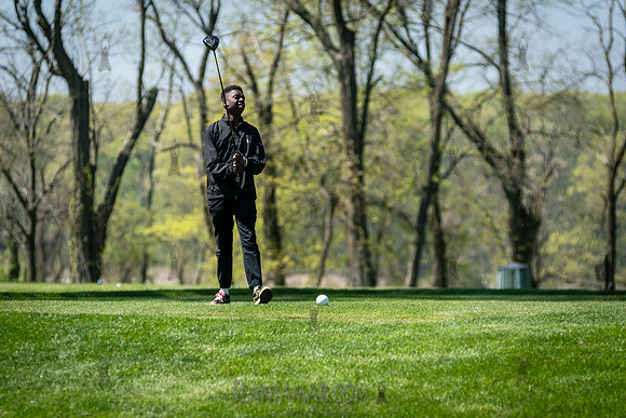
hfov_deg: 8.9
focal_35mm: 231
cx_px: 313
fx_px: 4018
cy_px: 209
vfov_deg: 6.0
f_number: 3.5
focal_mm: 170
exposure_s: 1/1000
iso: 100
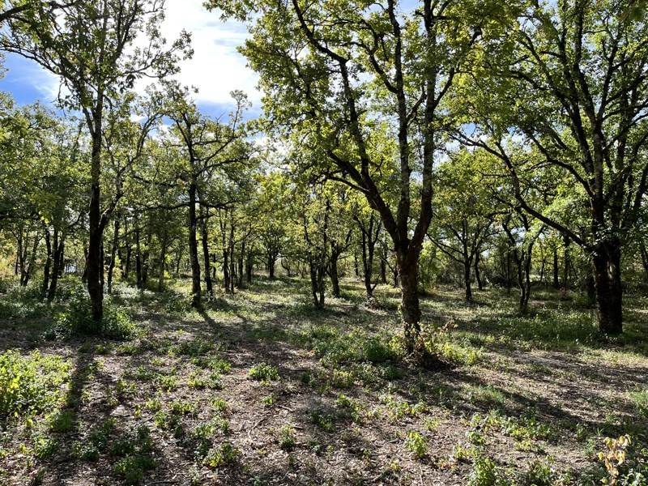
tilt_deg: +6.1
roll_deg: -0.9
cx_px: 324
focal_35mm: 26
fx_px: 487
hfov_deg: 67.3
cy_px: 243
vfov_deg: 53.1
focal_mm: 5.1
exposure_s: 1/1056
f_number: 1.6
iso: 50
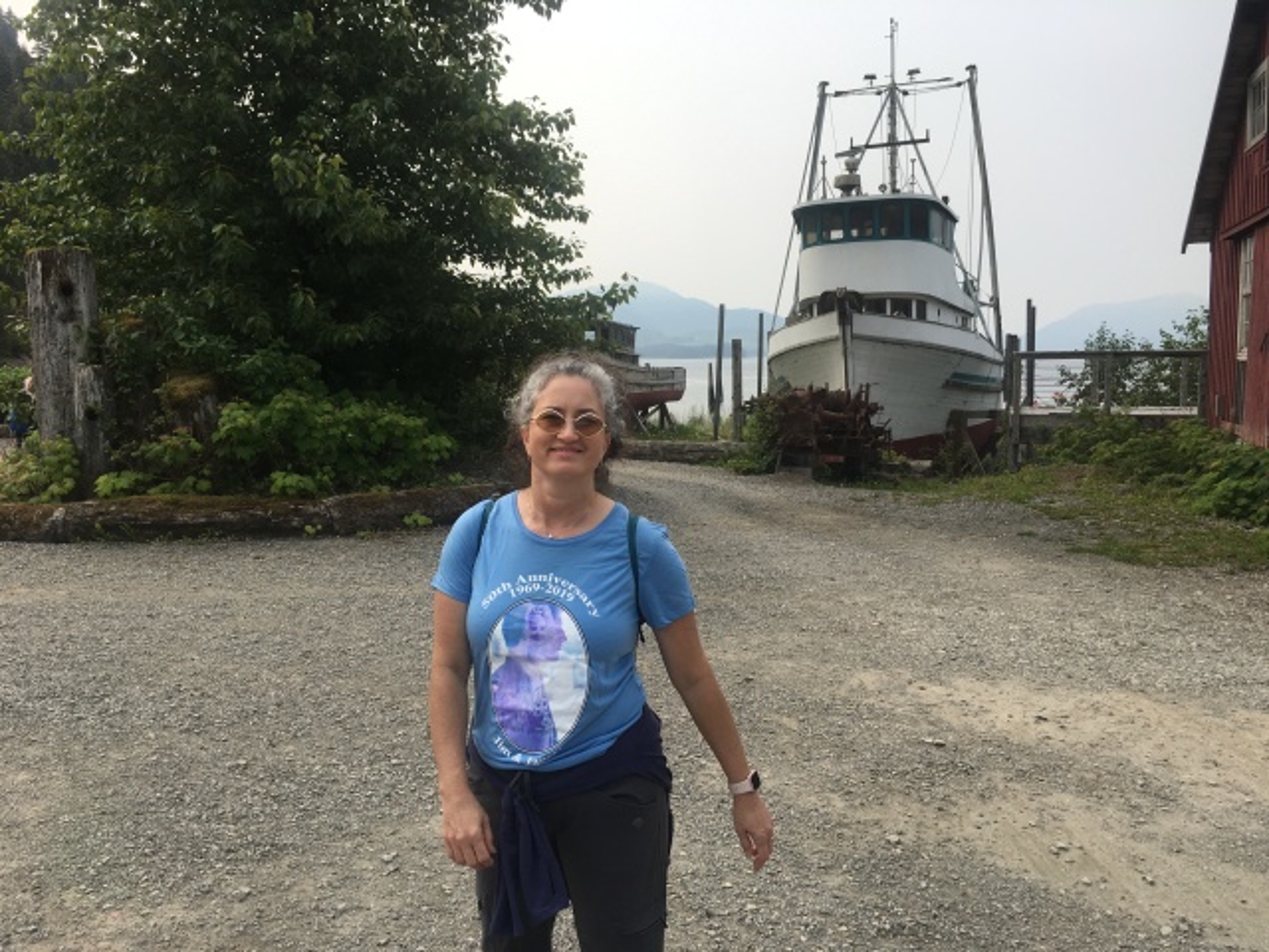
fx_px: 1063
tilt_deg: -6.2
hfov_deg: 61.7
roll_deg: +0.1
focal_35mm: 29
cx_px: 634
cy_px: 476
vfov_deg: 48.2
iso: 25
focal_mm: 4.15
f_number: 2.2
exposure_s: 1/1603
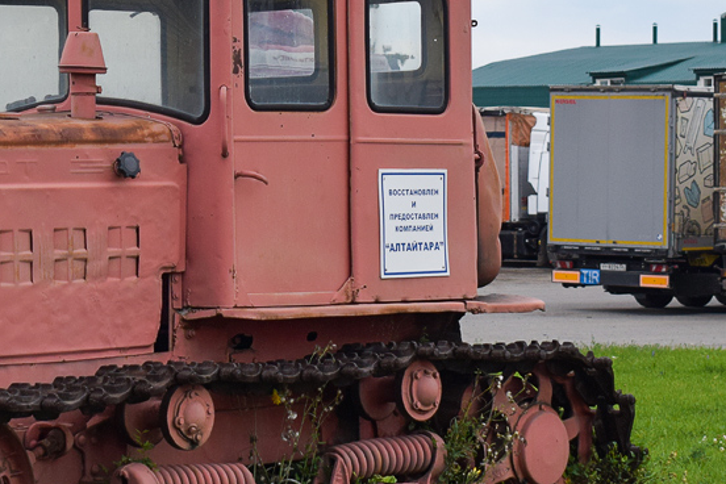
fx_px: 2500
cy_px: 154
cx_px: 79
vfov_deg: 11.0
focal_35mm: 124
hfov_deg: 16.3
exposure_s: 1/500
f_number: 5.6
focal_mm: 38
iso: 400
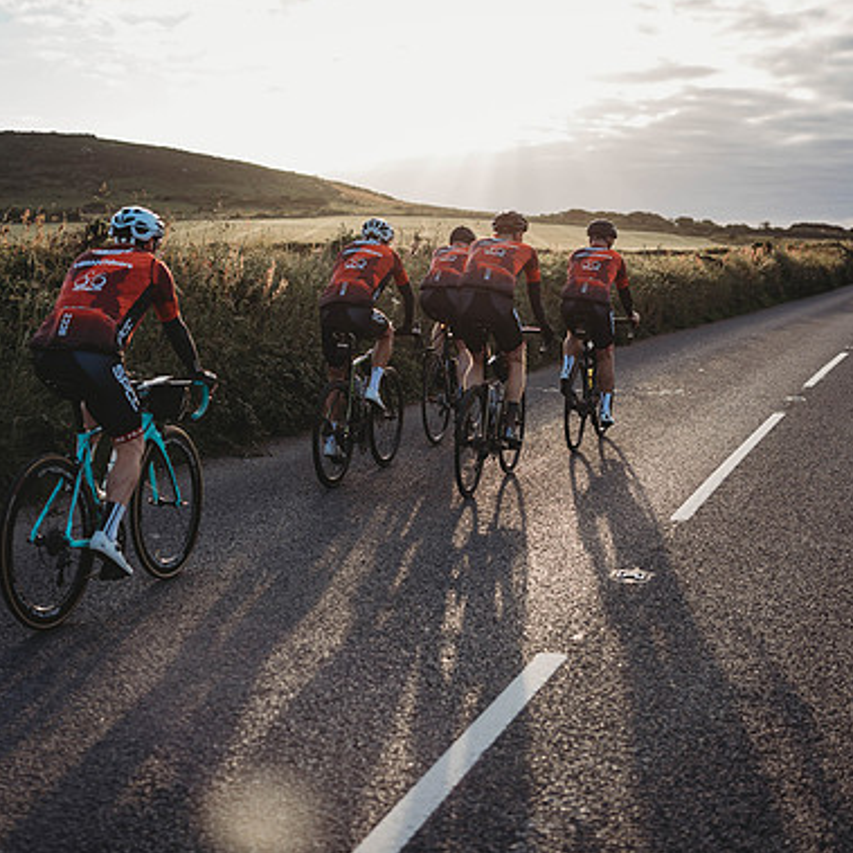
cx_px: 392
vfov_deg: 32.8
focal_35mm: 52
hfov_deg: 32.8
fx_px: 1450
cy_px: 425
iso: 100
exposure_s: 1/800
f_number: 2.5
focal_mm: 40
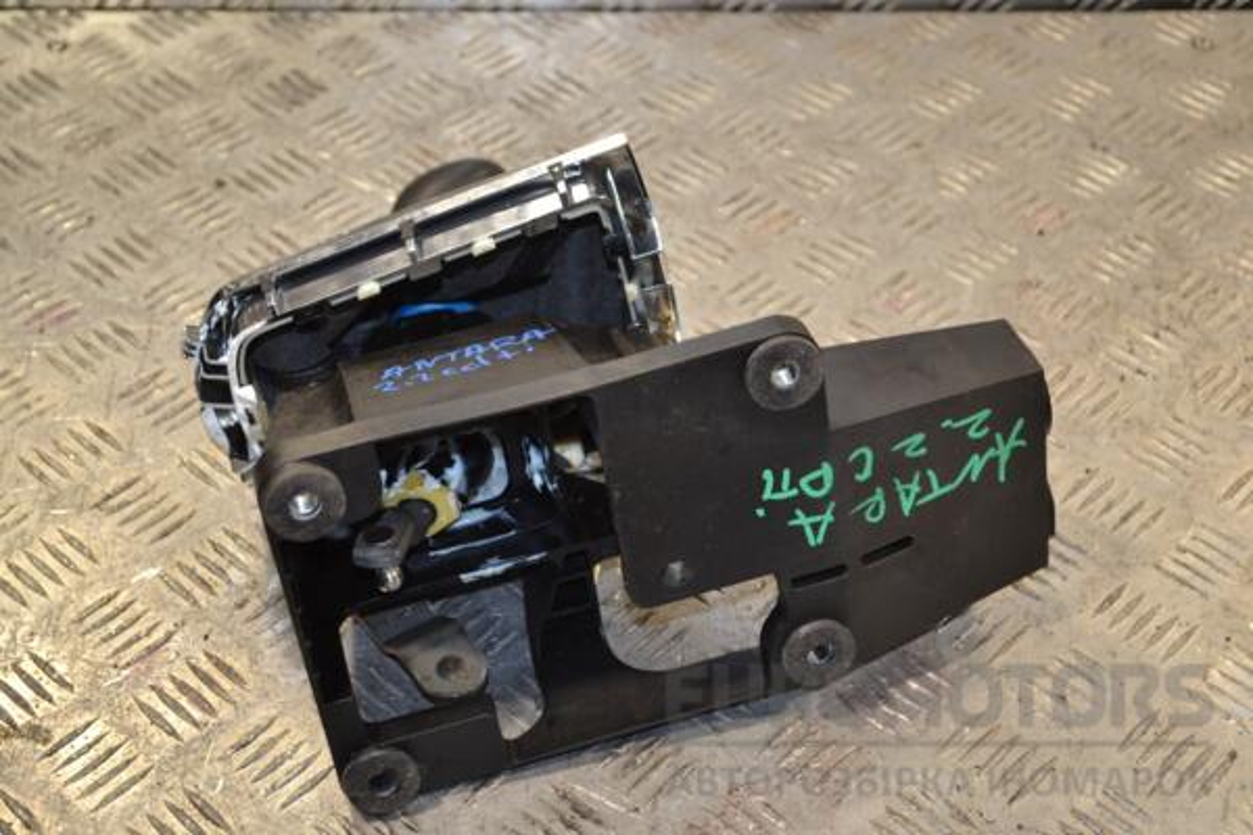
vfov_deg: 22.6
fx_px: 2088
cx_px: 626
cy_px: 418
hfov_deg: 33.4
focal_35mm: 60
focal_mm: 40
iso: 400
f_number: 5.3
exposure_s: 1/100
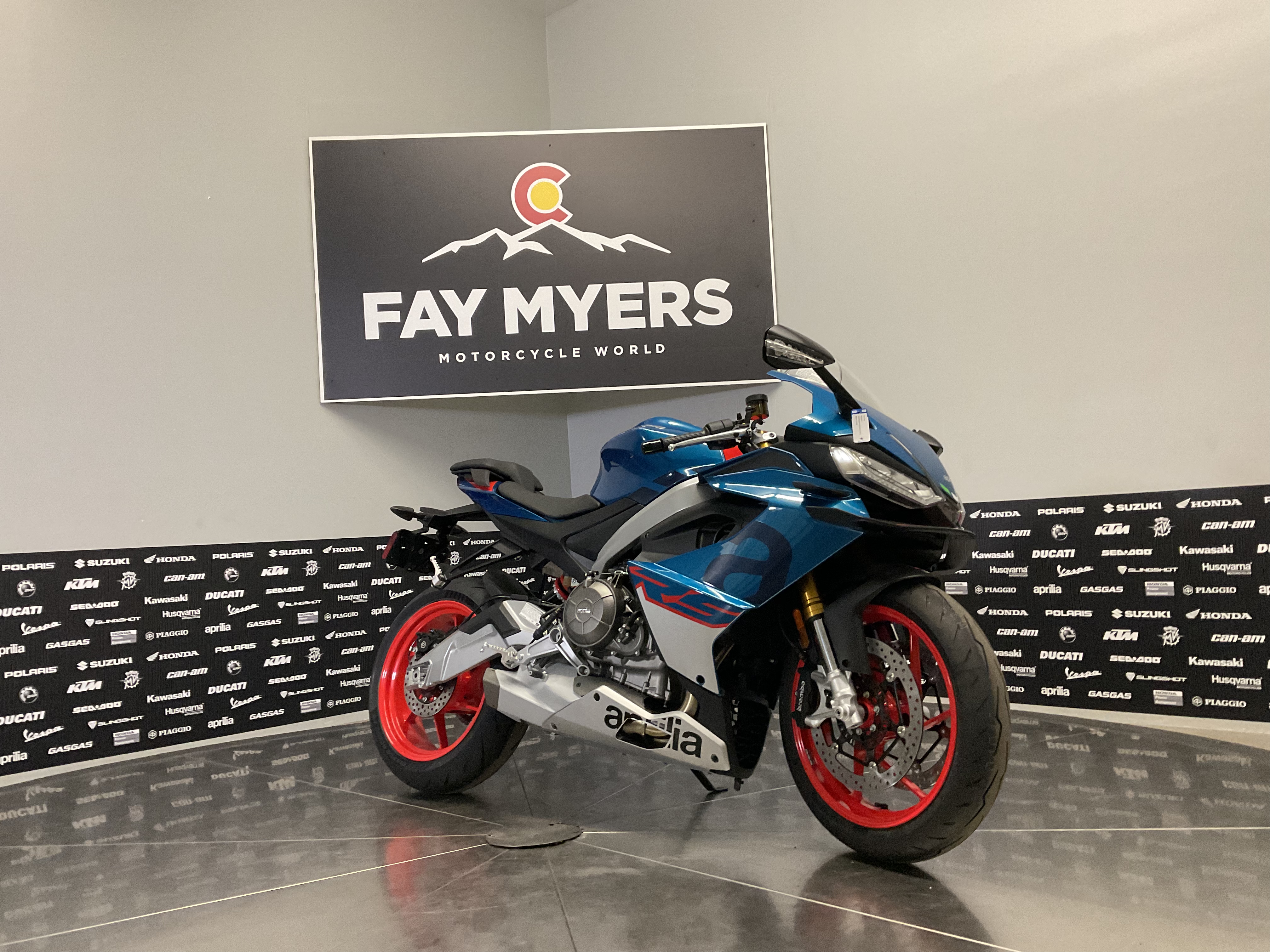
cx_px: 635
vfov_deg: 48.2
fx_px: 1064
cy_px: 476
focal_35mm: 29
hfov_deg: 61.7
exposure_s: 1/60
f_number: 1.8
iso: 200
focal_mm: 3
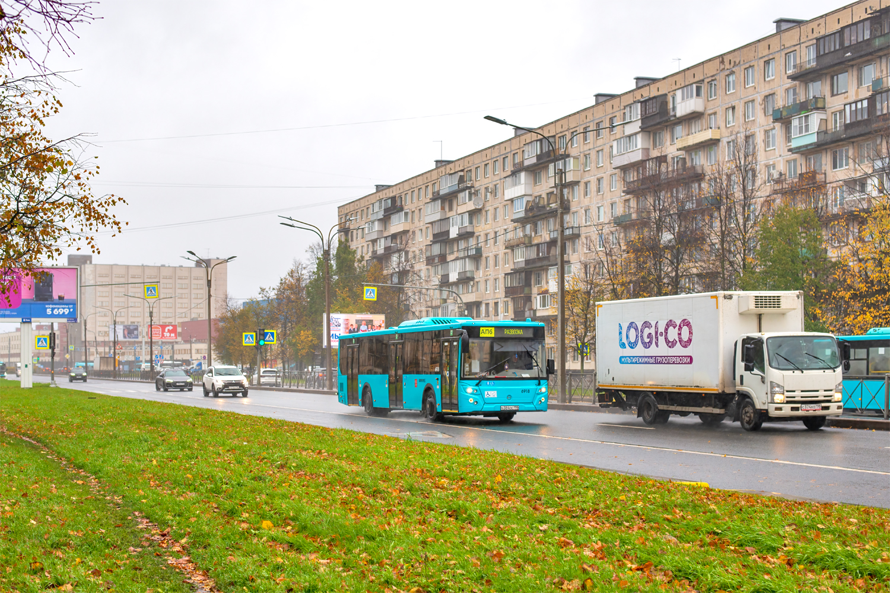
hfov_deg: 39.6
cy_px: 296
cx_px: 445
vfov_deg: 27.0
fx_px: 1236
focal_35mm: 50
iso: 400
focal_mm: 50
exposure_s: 1/400
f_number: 5
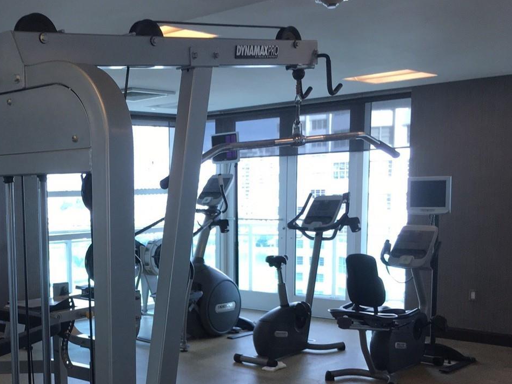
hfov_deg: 37.4
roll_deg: +1.8
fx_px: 725
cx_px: 97
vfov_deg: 29.1
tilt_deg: -5.0
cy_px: 297
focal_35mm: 49
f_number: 2.2
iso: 40
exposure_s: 1/120
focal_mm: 4.15
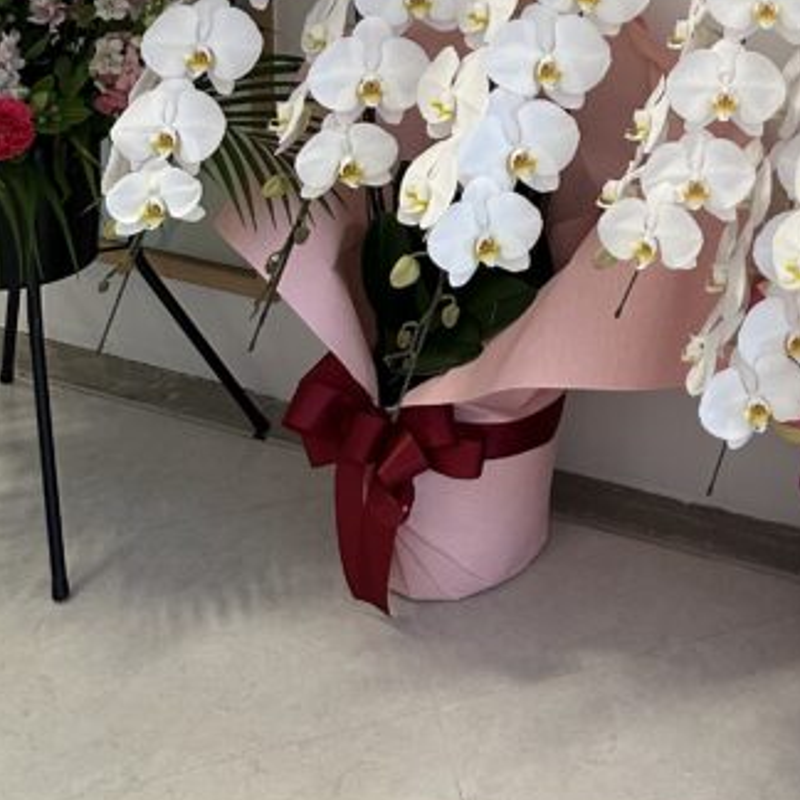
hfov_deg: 24.0
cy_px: -235
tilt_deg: -9.9
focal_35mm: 67
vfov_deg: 22.9
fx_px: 1752
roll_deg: -2.0
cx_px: 894
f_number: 1.78
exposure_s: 1/120
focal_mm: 6.86
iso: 200
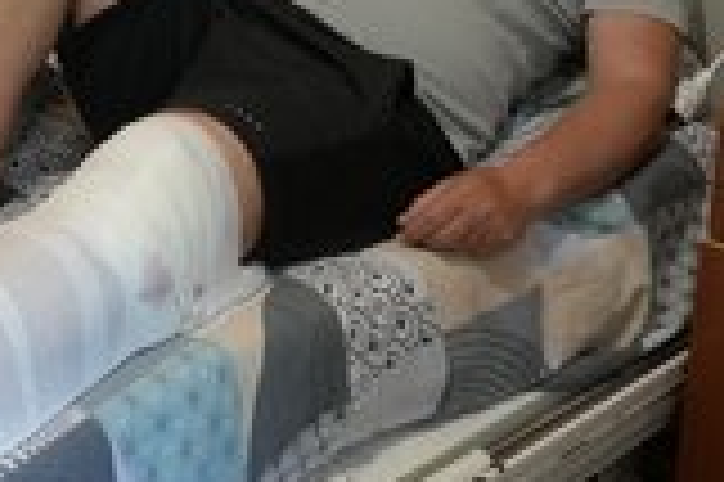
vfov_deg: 16.4
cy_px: 47
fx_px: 1647
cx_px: 94
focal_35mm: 82
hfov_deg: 24.2
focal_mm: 33
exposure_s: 1/160
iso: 6400
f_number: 4
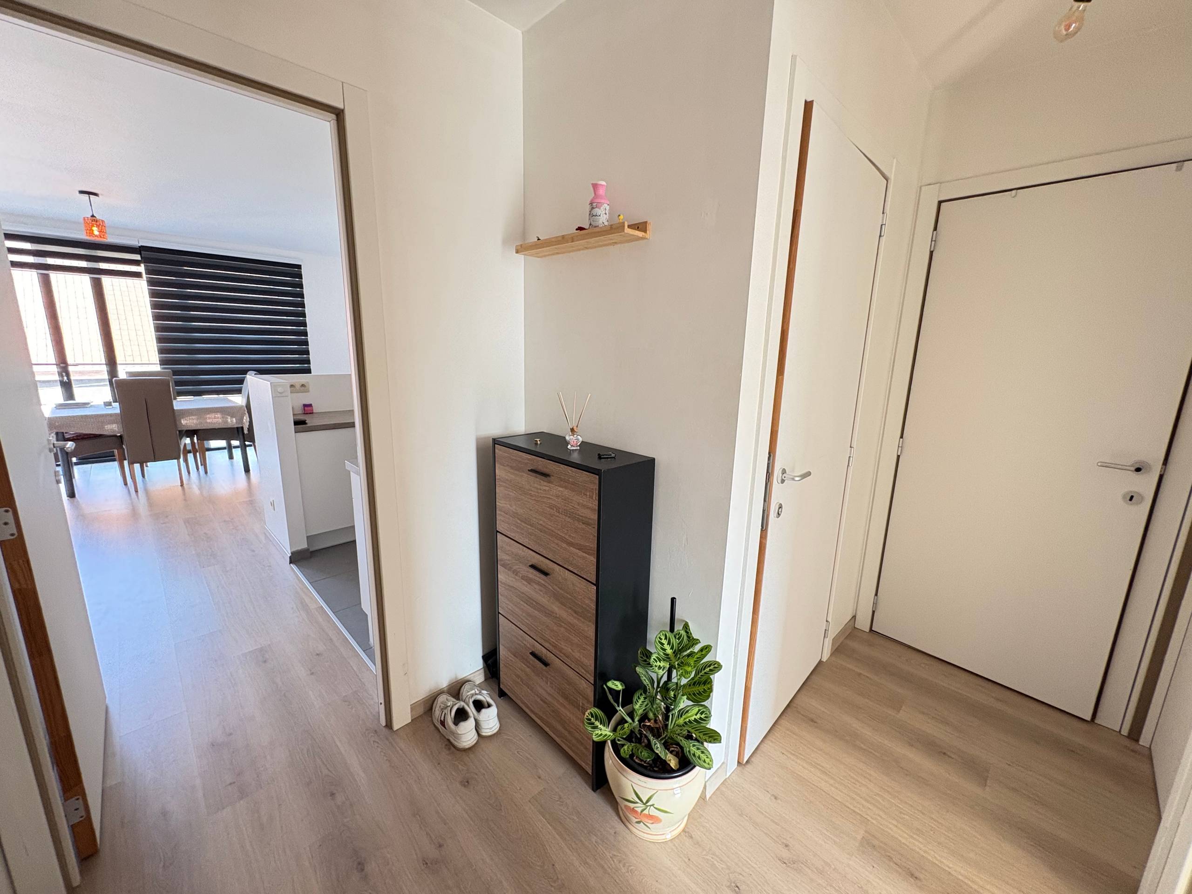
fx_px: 482
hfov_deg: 102.1
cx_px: 596
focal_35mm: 14
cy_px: 447
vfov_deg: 85.7
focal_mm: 2.22
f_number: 2.2
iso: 320
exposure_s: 1/60
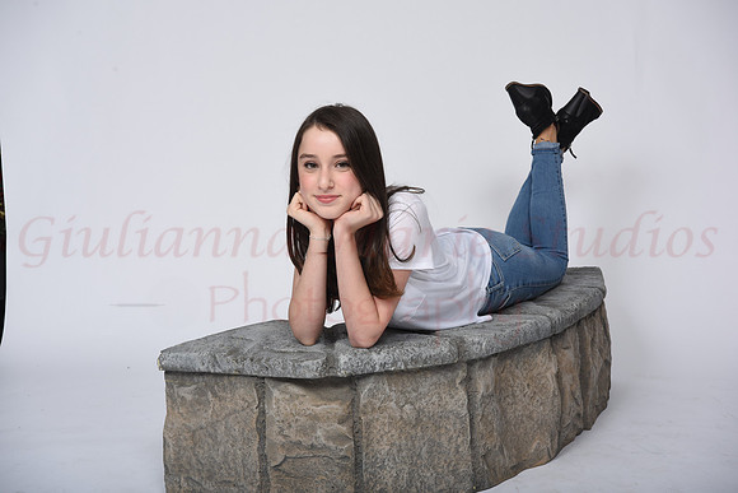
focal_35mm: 55
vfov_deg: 24.6
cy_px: 246
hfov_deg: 36.2
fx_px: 1128
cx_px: 369
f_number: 9
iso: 160
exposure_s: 1/250
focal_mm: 55
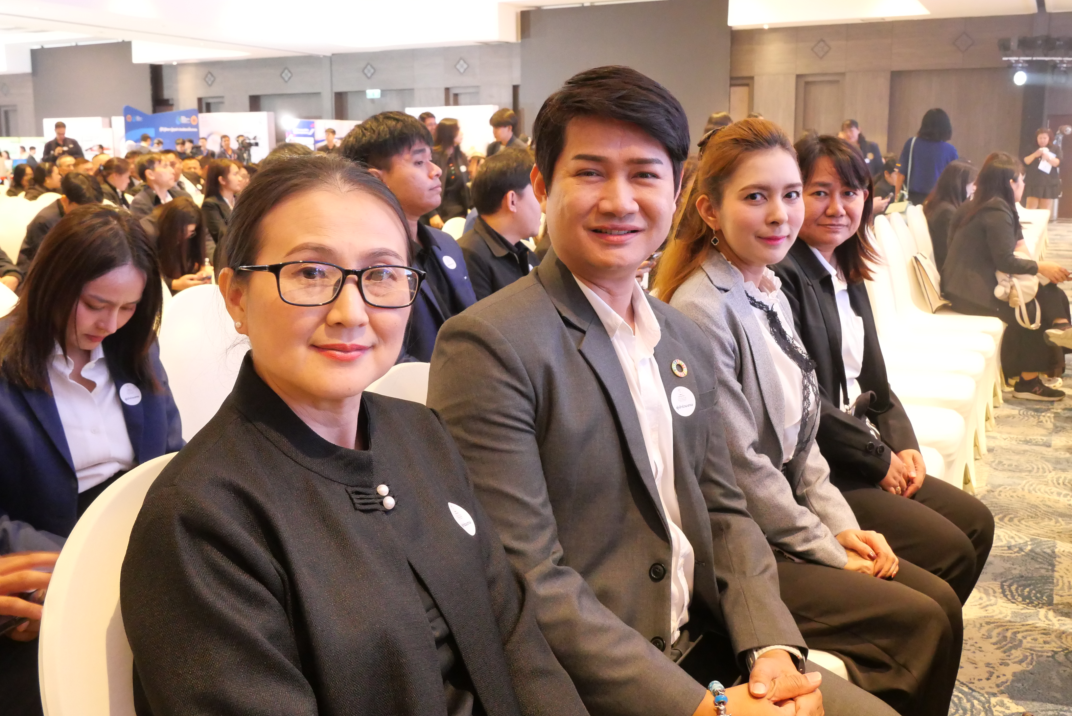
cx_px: 531
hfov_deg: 57.2
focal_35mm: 33
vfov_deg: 40.0
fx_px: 983
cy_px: 326
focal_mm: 14
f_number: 5.6
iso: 3200
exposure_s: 1/15
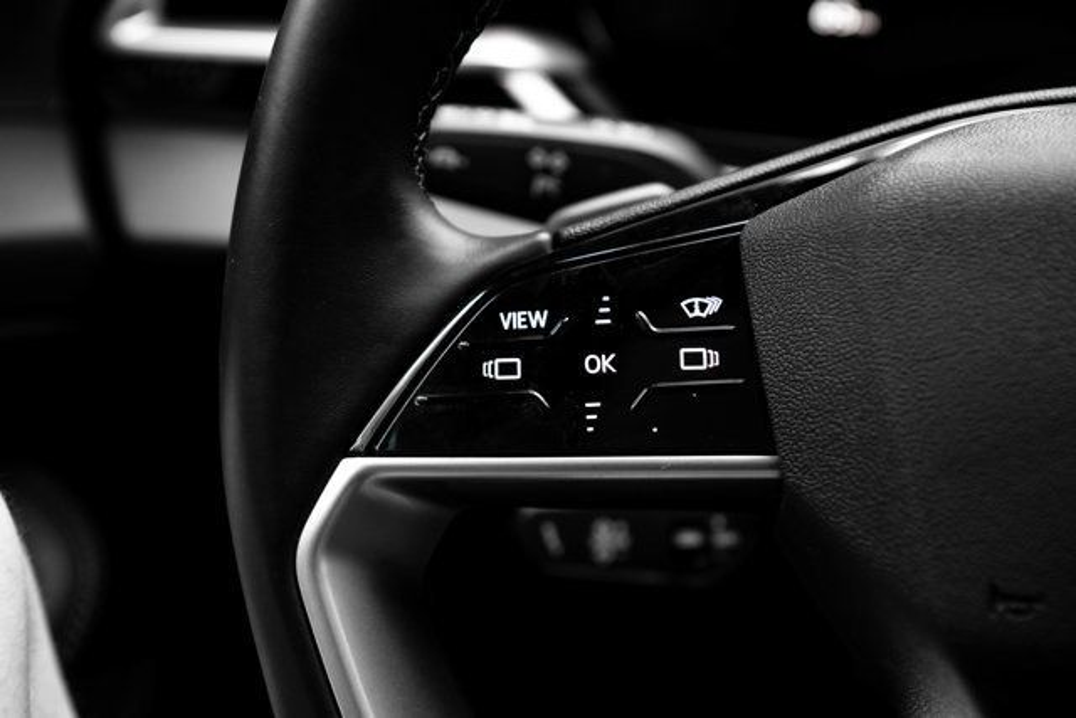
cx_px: 538
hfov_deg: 39.6
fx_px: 1495
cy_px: 359
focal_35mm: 50
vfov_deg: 27.0
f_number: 5
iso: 640
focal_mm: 50
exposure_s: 1/160
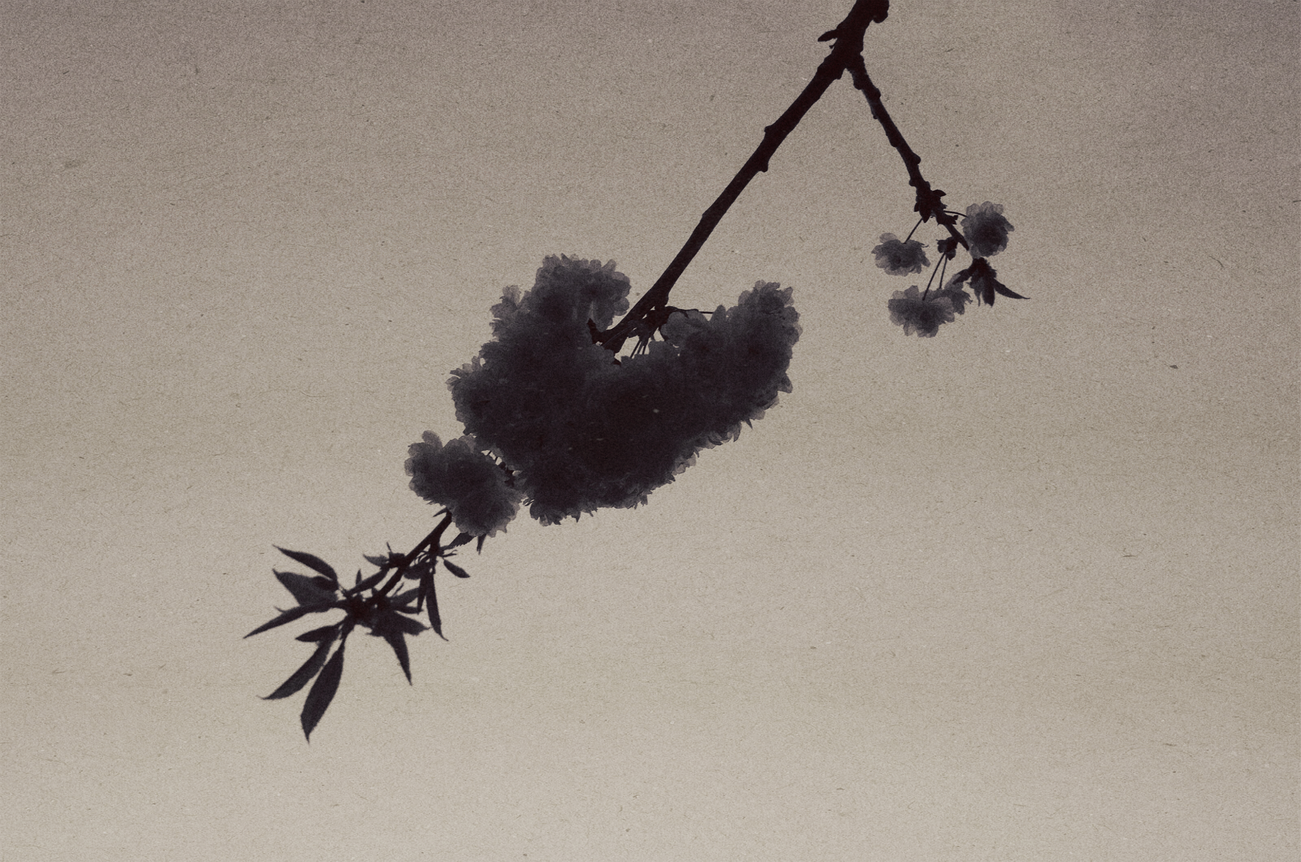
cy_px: 431
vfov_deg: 37.7
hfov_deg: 54.5
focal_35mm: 35
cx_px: 650
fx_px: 1262
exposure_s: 1/60
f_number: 3.2
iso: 100
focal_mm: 18.3
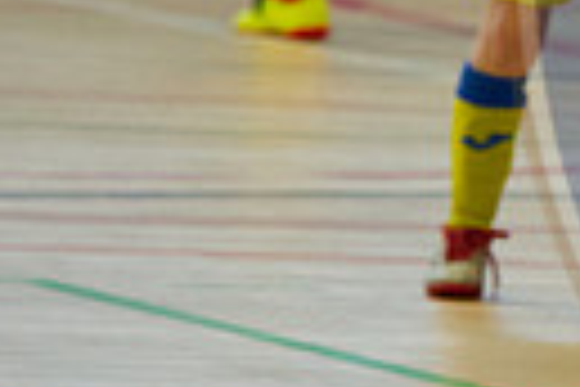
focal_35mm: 1095
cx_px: 1200
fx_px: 17640
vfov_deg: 1.3
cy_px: 6
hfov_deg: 1.9
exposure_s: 1/200
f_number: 5.6
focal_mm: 230
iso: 5000
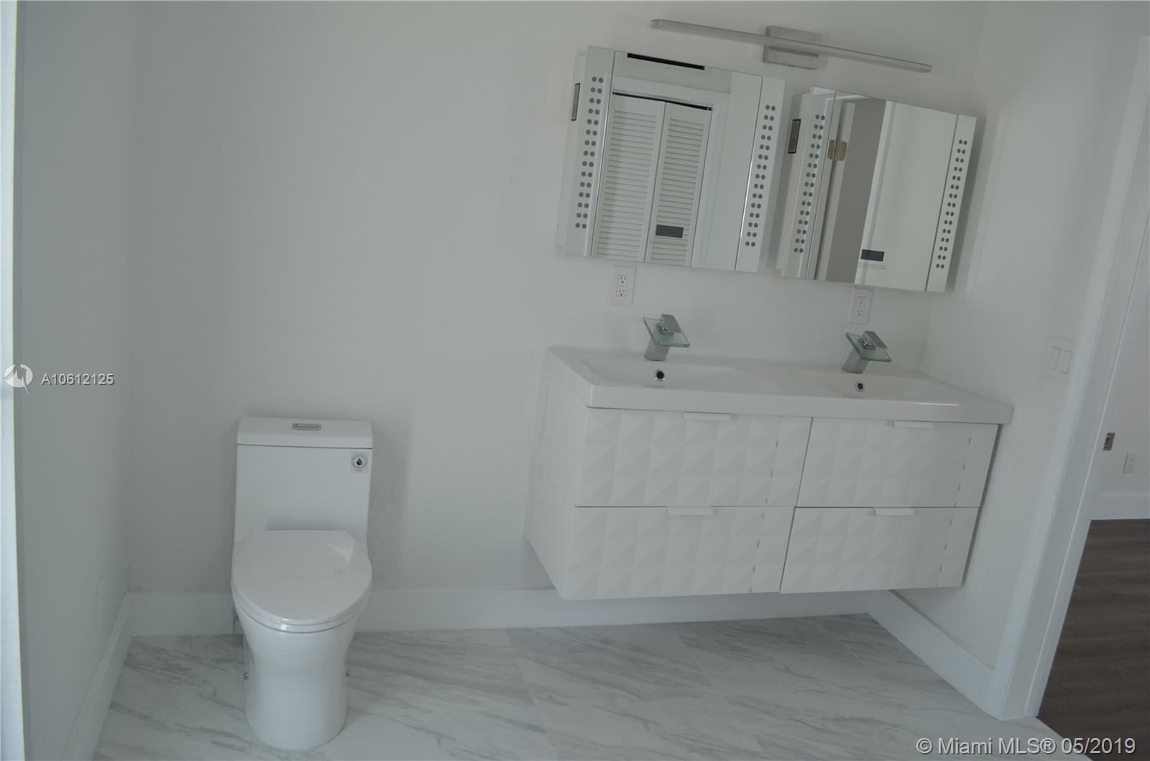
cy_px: 380
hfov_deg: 67.5
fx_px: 861
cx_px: 575
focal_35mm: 27
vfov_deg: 47.7
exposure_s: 1/13
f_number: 7.1
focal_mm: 18
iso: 100
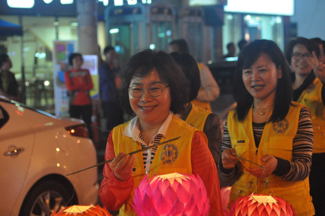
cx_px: 162
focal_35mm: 78
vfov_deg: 17.4
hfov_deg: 26.0
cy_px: 108
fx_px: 703
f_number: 3.2
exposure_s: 1/200
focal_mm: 52
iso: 3200
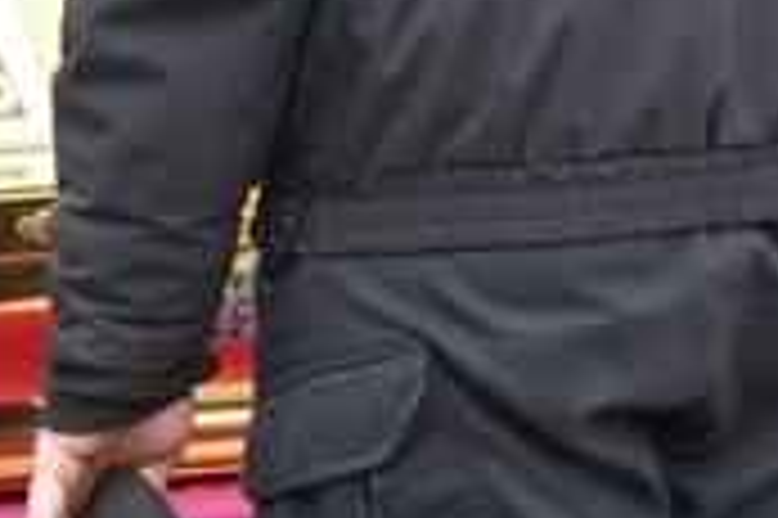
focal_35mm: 626
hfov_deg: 3.3
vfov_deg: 2.2
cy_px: -279
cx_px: 594
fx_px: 13515
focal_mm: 52.4
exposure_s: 1/125
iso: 125
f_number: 3.9
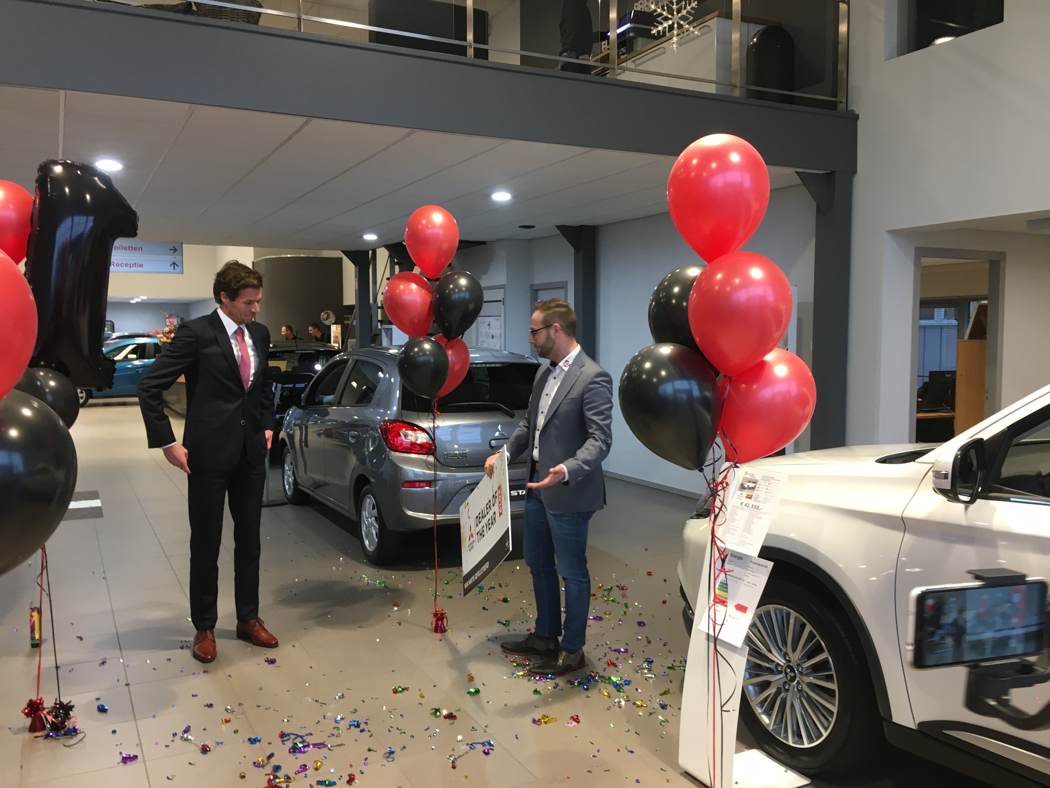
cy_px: 394
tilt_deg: -2.5
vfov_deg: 48.2
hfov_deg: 61.7
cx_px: 525
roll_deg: -0.1
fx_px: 880
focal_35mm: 29
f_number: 2.2
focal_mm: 4.15
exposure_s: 1/33
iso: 80
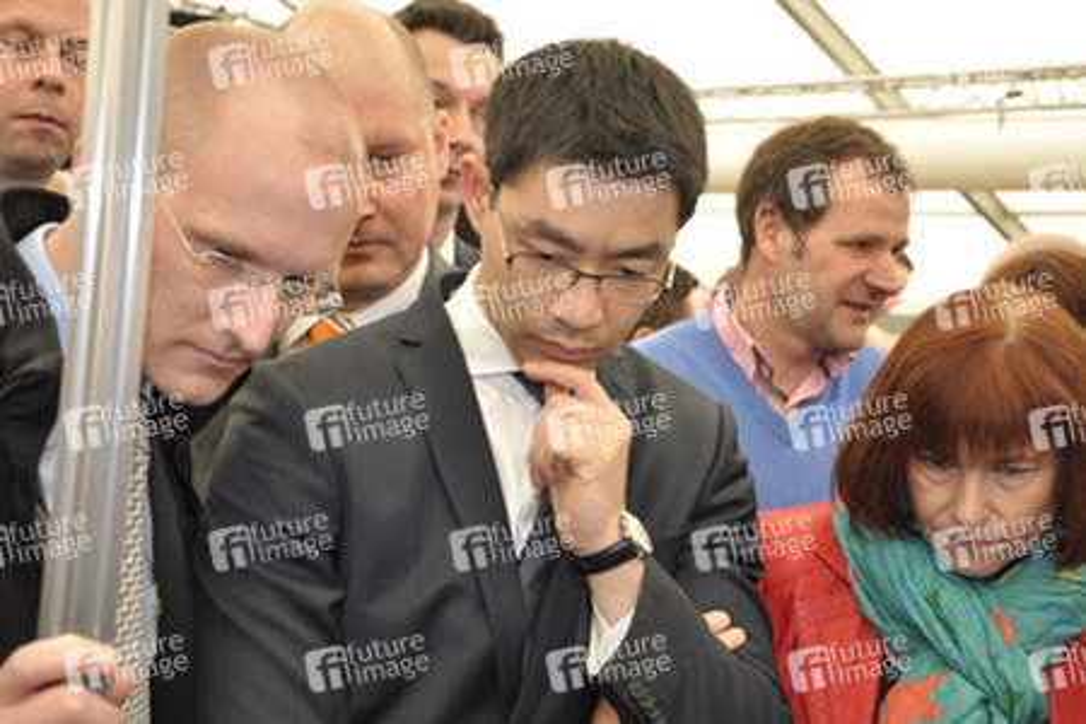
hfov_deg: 38.9
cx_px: 543
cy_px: 362
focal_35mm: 51
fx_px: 1538
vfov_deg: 26.5
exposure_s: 1/40
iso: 400
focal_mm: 34
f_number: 5
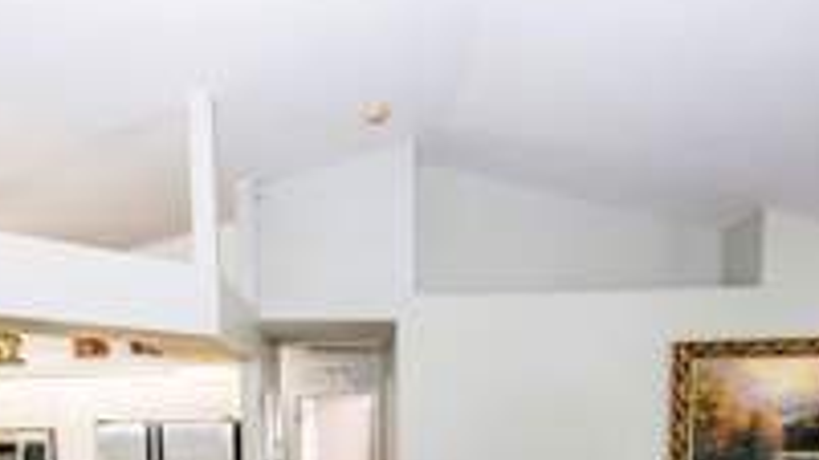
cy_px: 493
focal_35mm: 35
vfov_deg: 30.5
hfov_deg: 56.2
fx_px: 760
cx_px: 326
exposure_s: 1/125
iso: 400
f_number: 2.8
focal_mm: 14
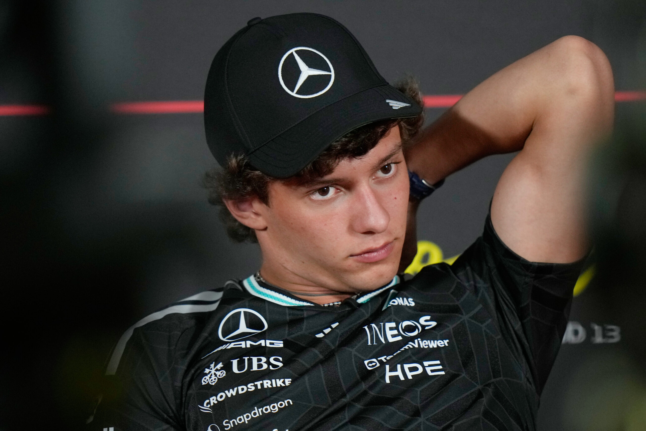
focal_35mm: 600
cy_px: 216
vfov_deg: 2.3
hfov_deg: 3.4
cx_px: 323
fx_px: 10766
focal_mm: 400
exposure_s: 1/320
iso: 2500
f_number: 2.8
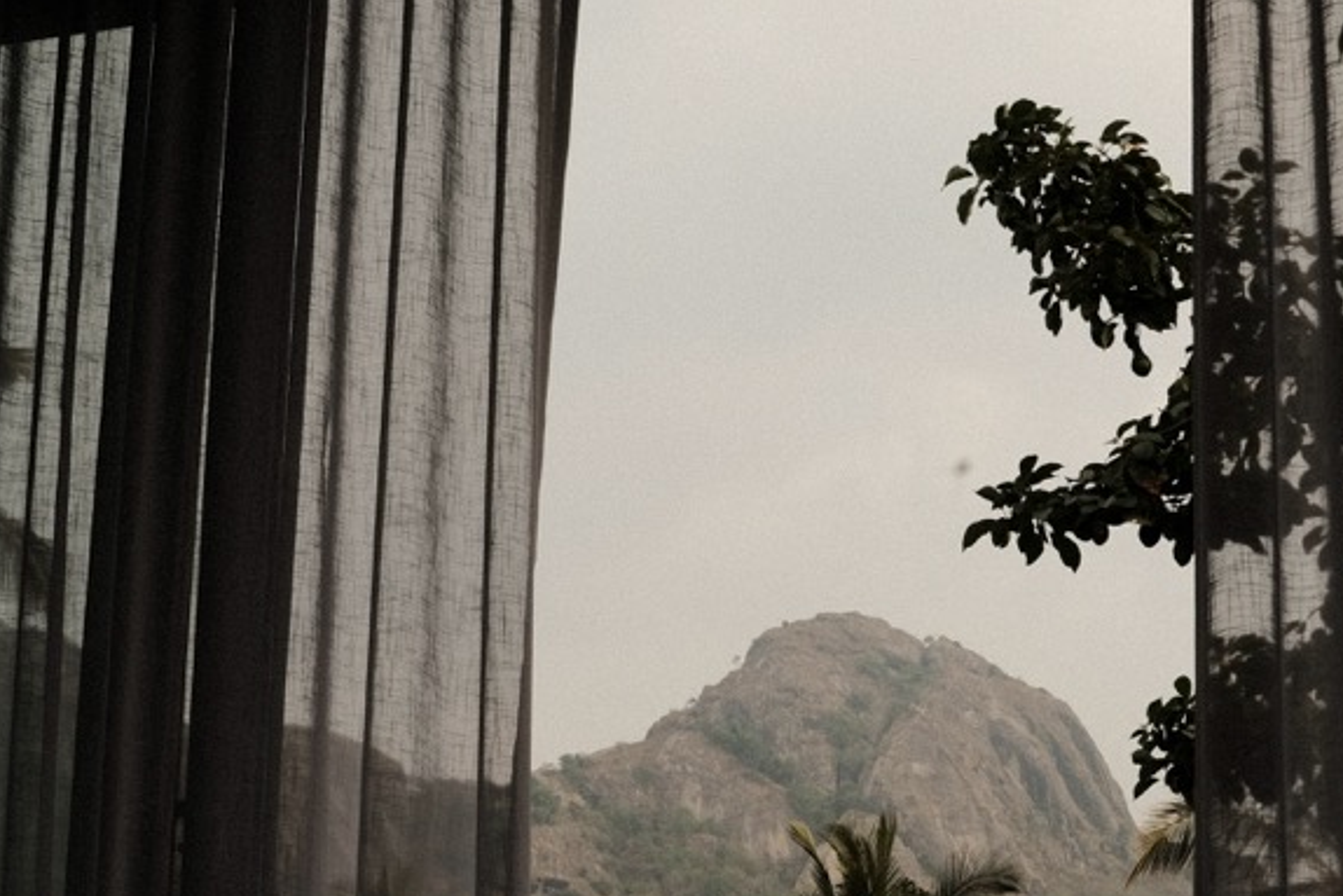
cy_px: 729
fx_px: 2910
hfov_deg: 26.0
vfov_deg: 17.3
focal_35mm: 78
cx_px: 667
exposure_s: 1/125
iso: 200
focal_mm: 23
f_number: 11
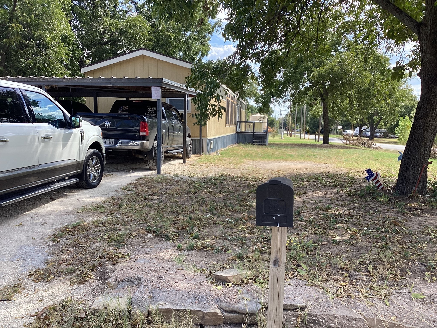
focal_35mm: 31
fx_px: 391
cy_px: 164
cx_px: 218
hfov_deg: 58.4
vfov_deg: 45.4
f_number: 2.4
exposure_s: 1/339
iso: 25
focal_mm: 3.3
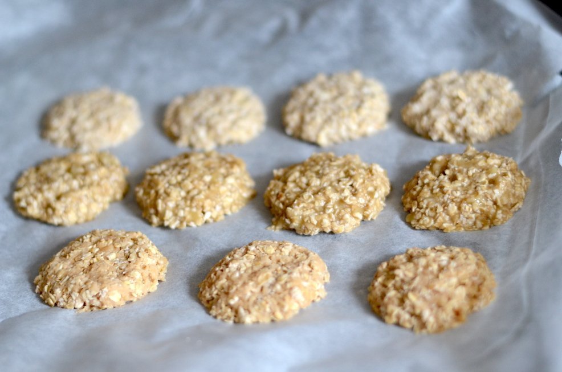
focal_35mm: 75
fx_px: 1168
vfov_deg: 18.1
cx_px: 281
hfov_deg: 27.0
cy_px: 186
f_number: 2.2
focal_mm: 50
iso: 1000
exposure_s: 1/160
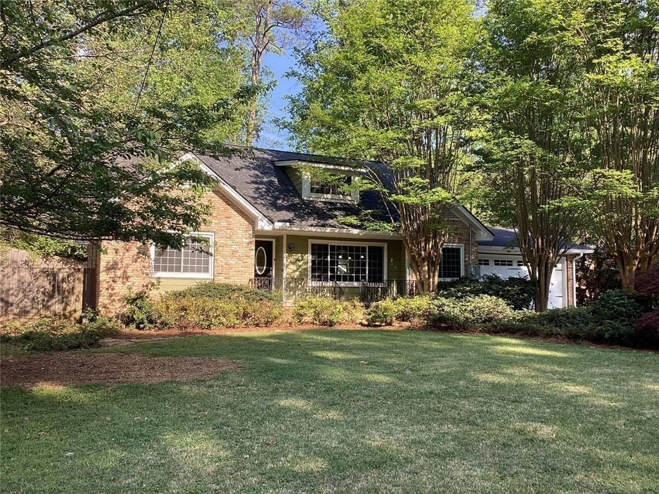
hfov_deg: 58.4
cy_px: 247
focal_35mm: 31
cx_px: 330
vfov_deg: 45.4
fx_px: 590
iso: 25
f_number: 2.4
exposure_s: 1/233
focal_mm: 3.3
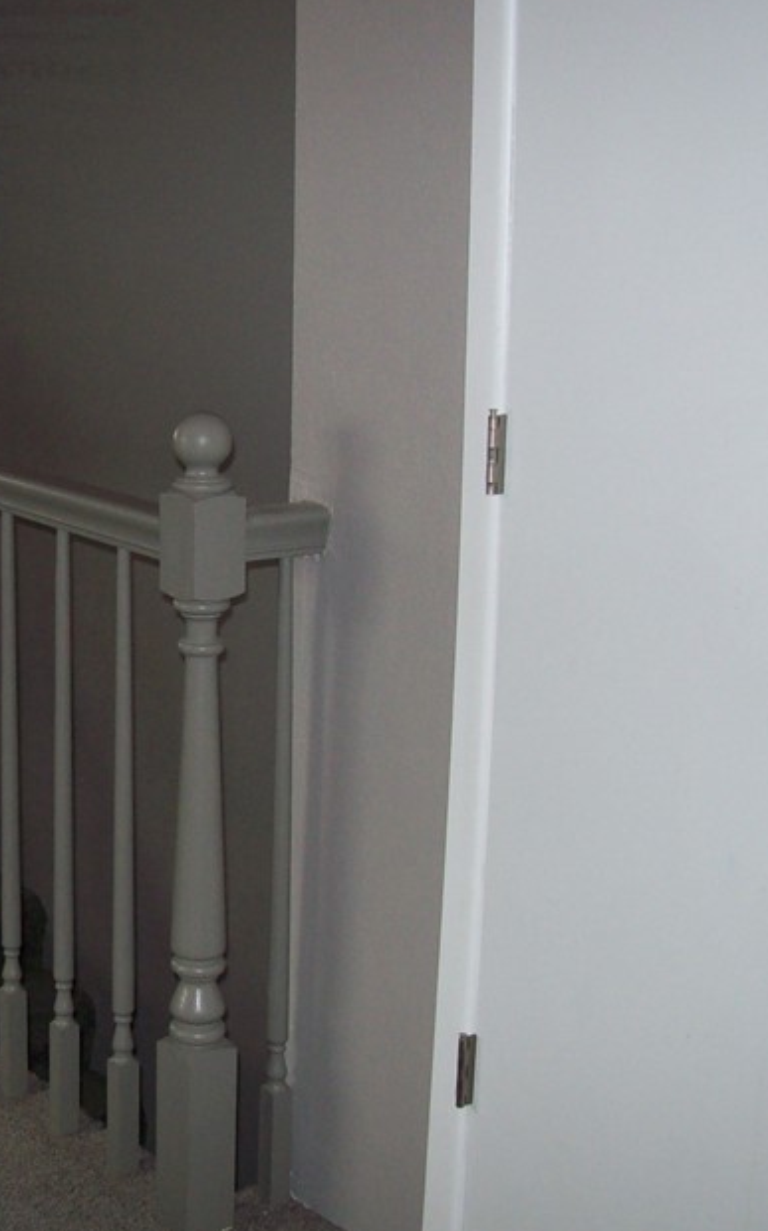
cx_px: -28
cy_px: 624
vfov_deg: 32.5
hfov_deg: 19.9
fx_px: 2112
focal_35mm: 63
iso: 80
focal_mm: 6
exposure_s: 1/64
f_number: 2.7
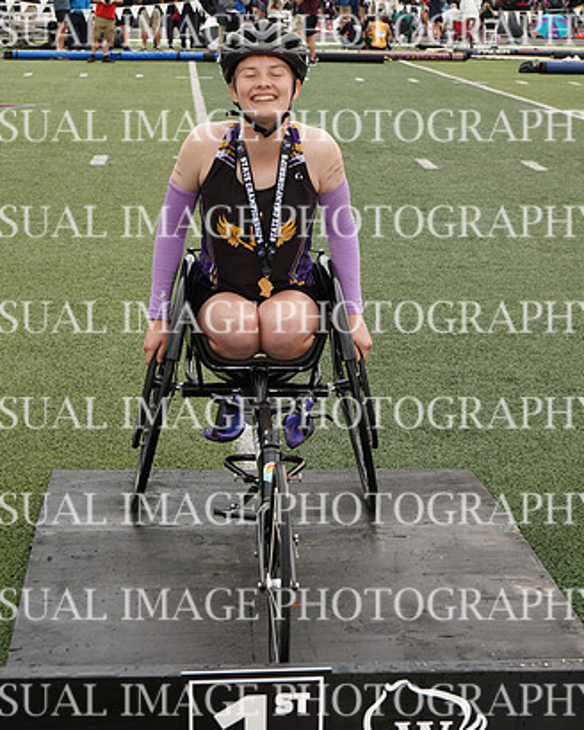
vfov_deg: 29.1
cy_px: 365
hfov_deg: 23.5
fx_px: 1404
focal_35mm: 65
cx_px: 261
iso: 200
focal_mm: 49
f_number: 8
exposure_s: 1/160
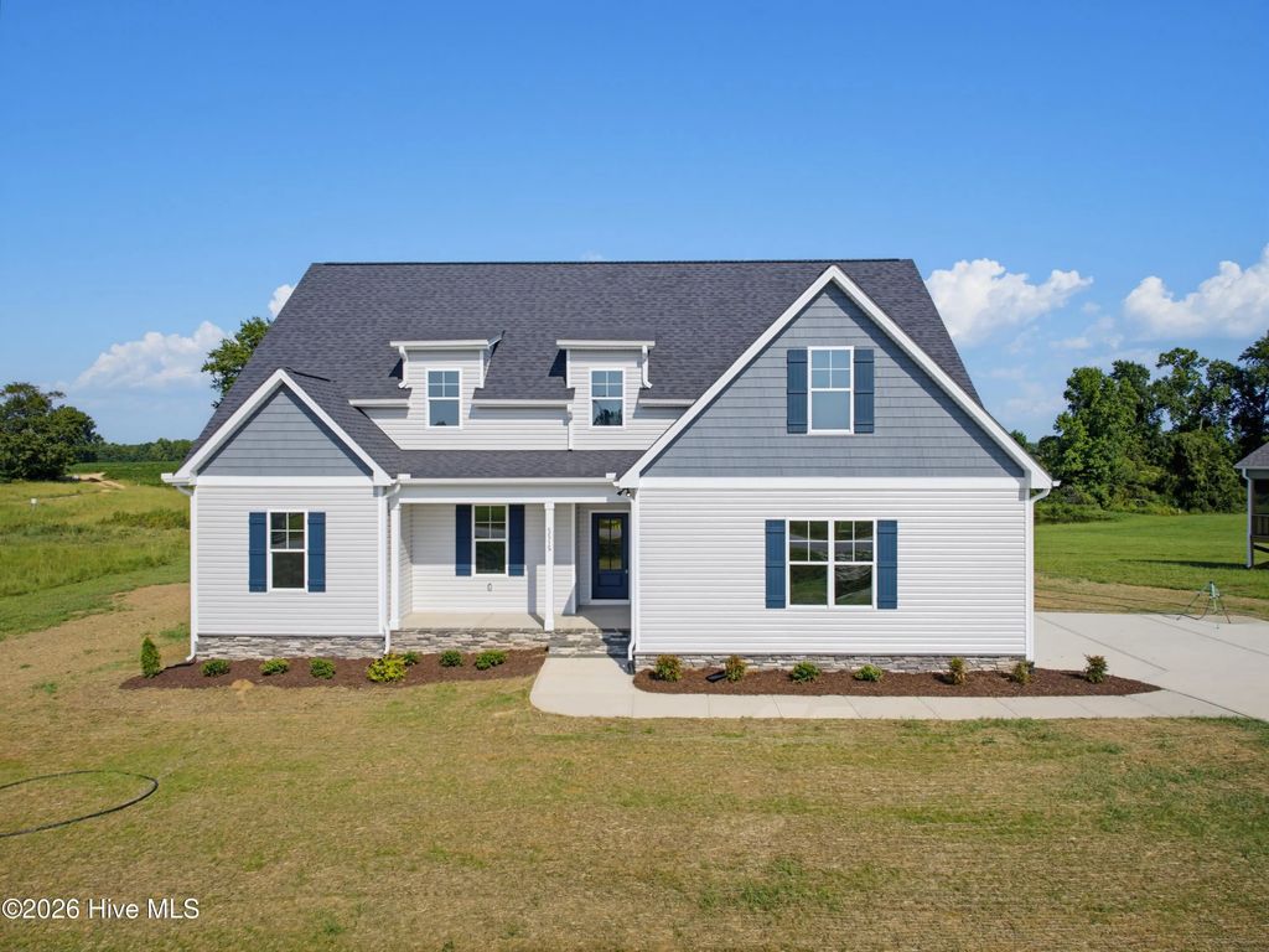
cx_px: 634
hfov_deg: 71.6
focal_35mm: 24
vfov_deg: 56.8
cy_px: 476
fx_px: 880
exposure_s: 1/2000
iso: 100
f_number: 2.8
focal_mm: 12.3
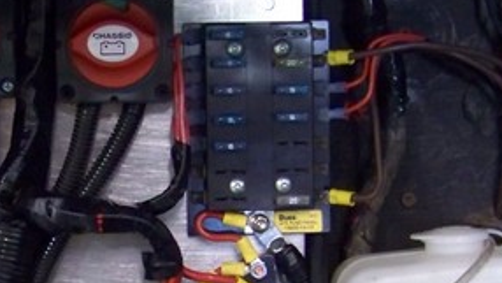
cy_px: 312
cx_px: 158
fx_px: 1278
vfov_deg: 12.4
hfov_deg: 22.1
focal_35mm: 96
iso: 400
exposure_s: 1/10
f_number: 2.8
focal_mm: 5.85
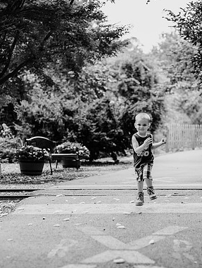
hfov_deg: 20.1
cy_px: 133
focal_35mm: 73
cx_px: 140
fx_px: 567
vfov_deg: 26.7
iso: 200
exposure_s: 1/500
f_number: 2.2
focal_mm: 50
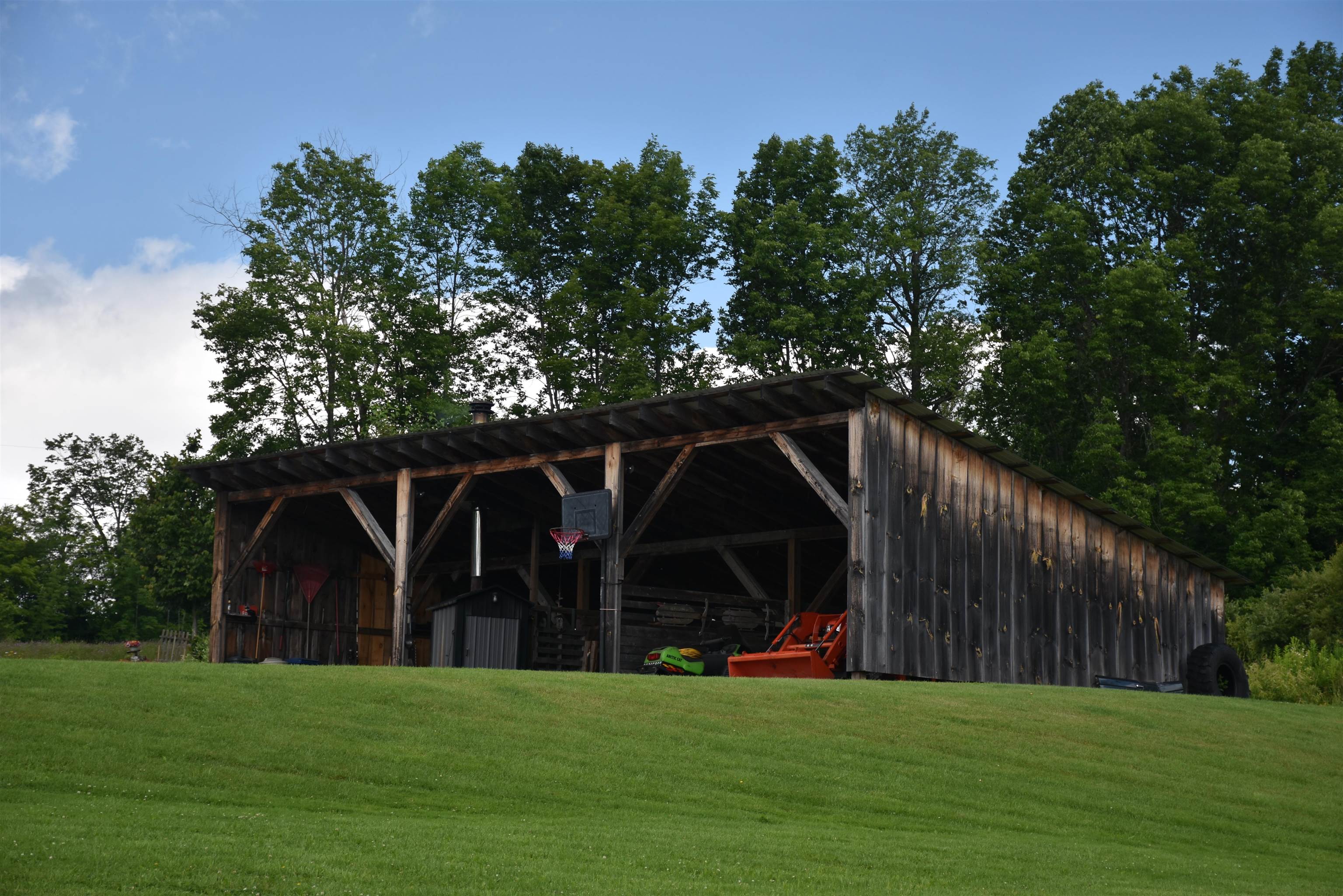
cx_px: 672
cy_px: 448
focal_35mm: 84
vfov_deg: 16.3
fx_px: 3133
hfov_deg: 24.2
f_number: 4.8
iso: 140
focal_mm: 56
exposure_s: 1/250
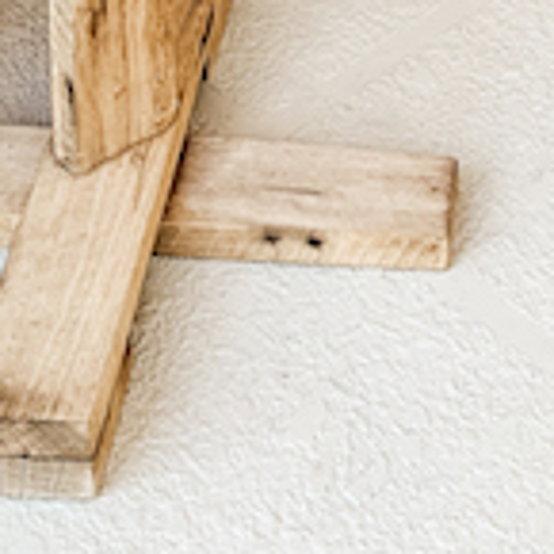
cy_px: -793
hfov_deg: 14.9
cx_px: 455
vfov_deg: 12.0
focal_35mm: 116
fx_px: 2100
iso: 40
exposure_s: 1/120
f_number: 1.8
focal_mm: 4.25
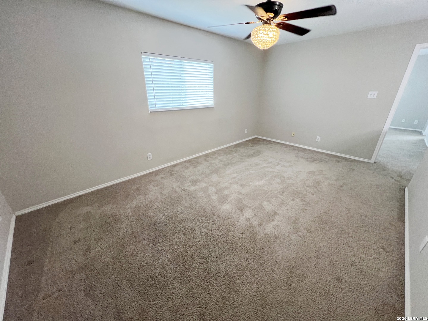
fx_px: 161
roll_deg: -0.6
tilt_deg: -23.6
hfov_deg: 106.2
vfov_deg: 89.9
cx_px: 214
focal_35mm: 13
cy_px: 160
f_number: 1.8
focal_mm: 1.57
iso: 200
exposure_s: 1/60
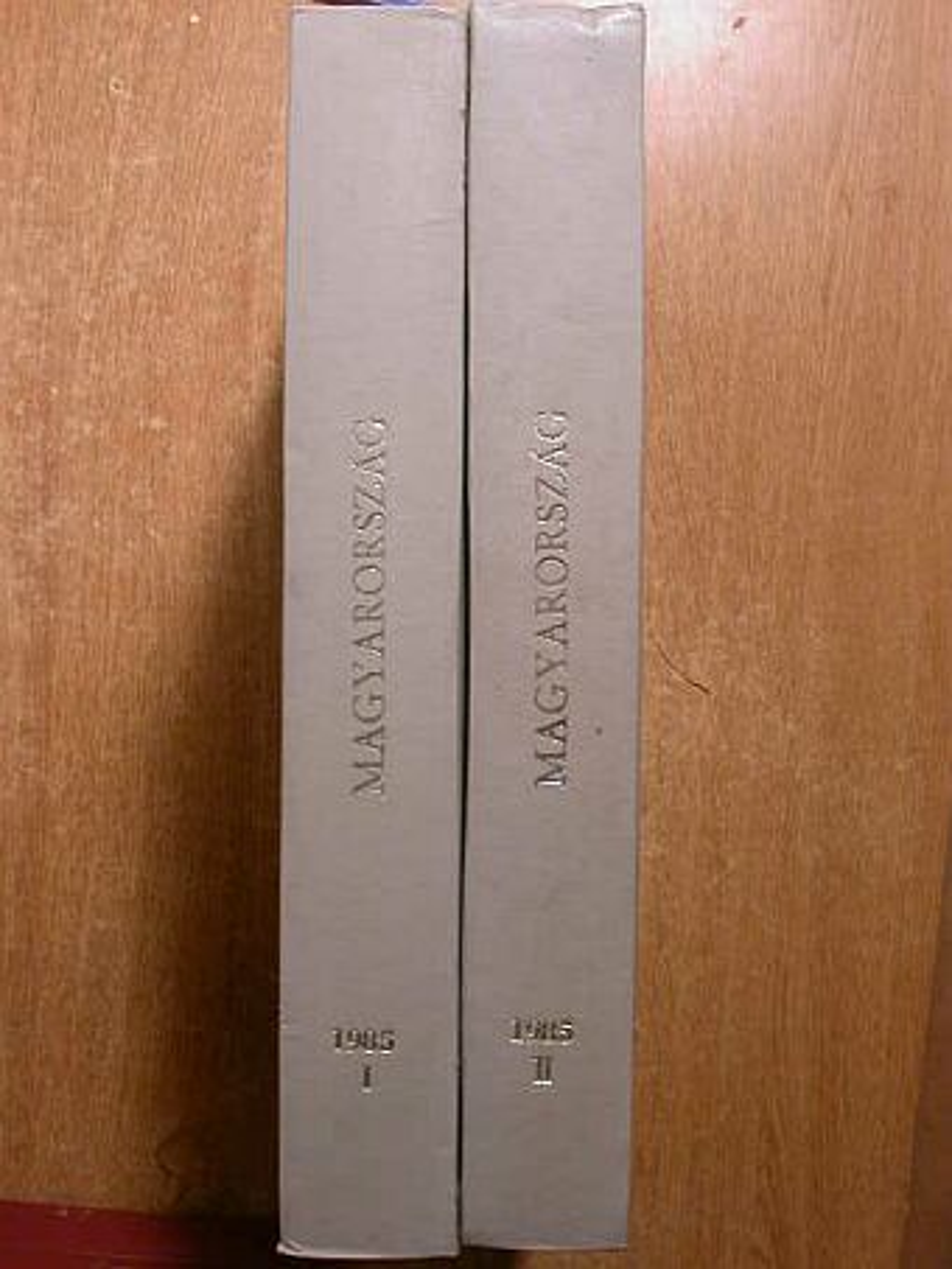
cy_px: 634
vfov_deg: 42.9
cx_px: 476
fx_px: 1613
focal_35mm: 44
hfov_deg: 32.9
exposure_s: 1/81.6
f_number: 3.9
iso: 100
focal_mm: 9.1
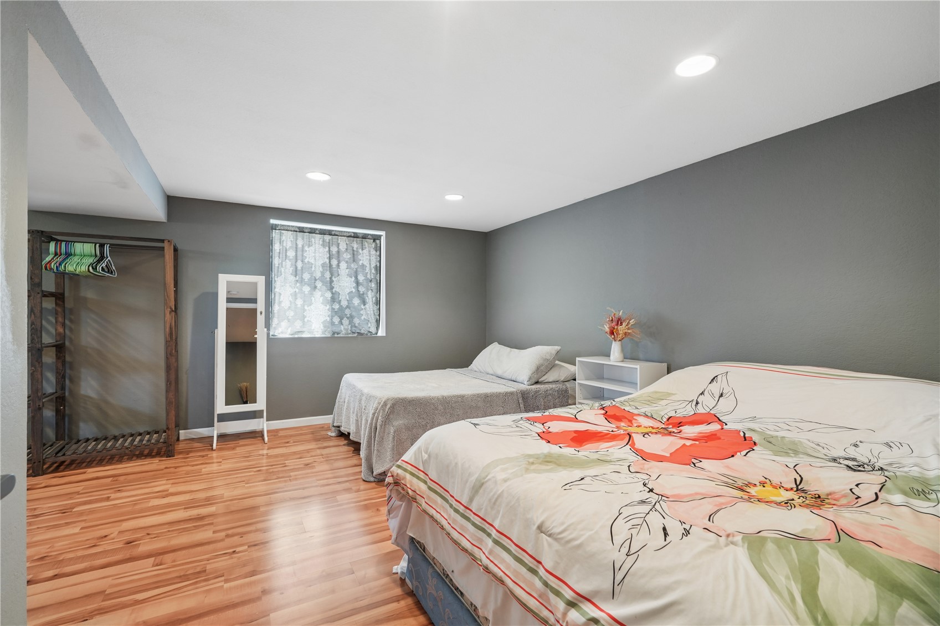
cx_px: 470
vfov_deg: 73.7
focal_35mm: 16
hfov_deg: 96.7
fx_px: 418
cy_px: 313
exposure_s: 1/4
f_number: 10
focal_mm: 16
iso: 400
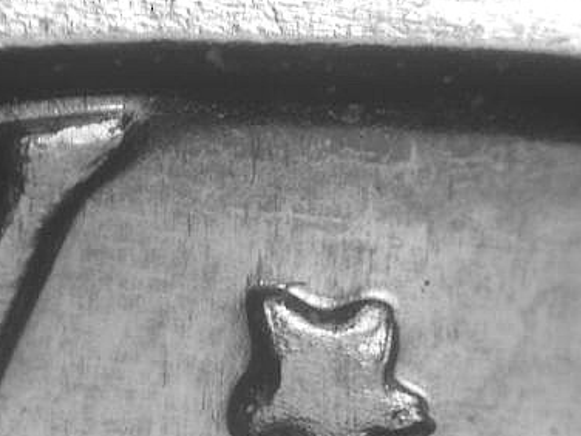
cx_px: 274
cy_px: 360
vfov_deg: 5.7
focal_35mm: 262
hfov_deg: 7.6
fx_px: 4397
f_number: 5.1
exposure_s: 1/12.4
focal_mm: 32
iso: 100
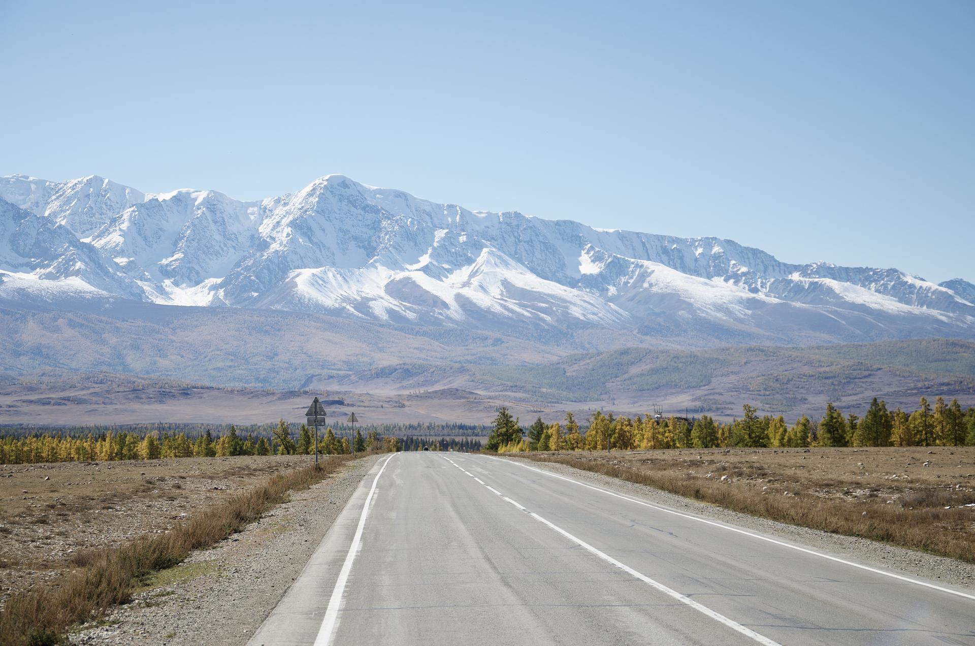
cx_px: 488
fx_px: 2352
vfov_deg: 15.6
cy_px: 323
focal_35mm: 87
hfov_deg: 23.4
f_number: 5
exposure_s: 1/800
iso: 200
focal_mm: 58
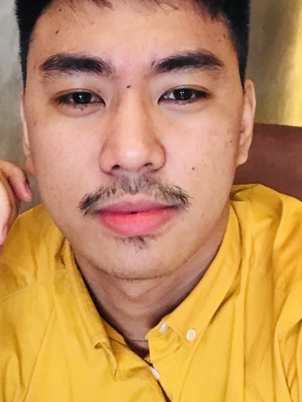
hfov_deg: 26.5
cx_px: 113
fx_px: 640
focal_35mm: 55
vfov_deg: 34.9
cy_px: 179
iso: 400
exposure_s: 1/15
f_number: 2.2
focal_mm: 2.87
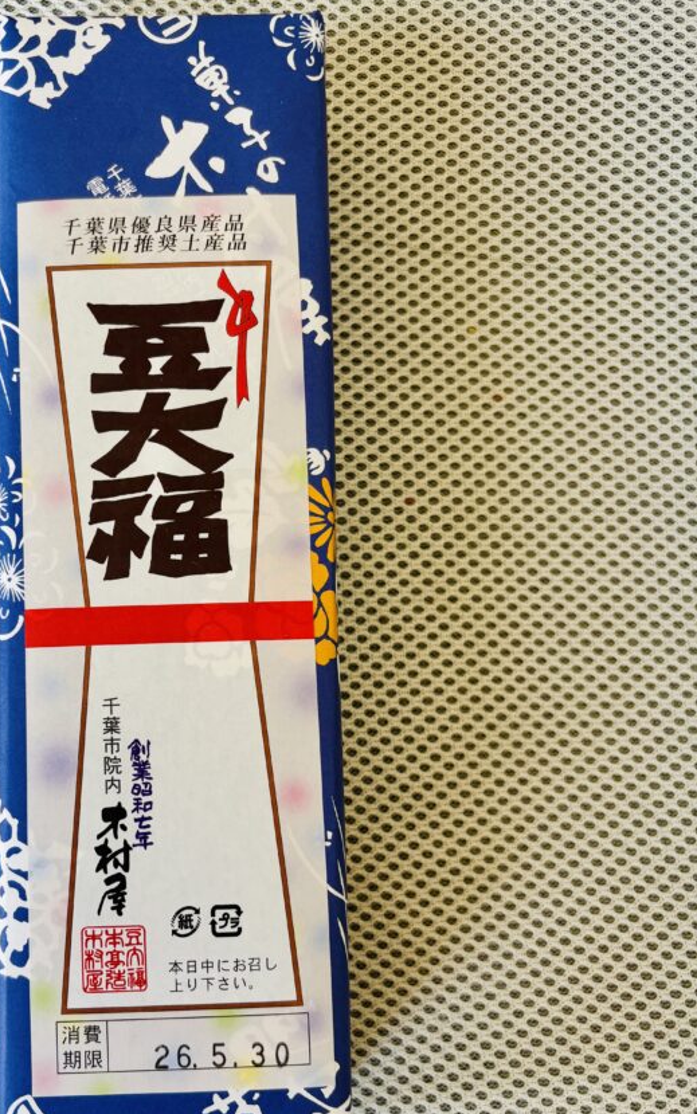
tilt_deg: -84.1
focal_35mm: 34
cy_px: 623
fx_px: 1033
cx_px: 184
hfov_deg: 36.5
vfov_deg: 56.5
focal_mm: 5.96
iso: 125
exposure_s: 1/121
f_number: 1.6
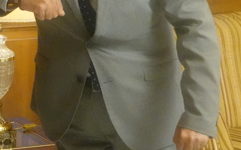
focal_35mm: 138
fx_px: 906
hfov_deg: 14.8
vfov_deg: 9.4
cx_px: -11
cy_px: -37
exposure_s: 1/250
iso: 6400
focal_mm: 18.24
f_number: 4
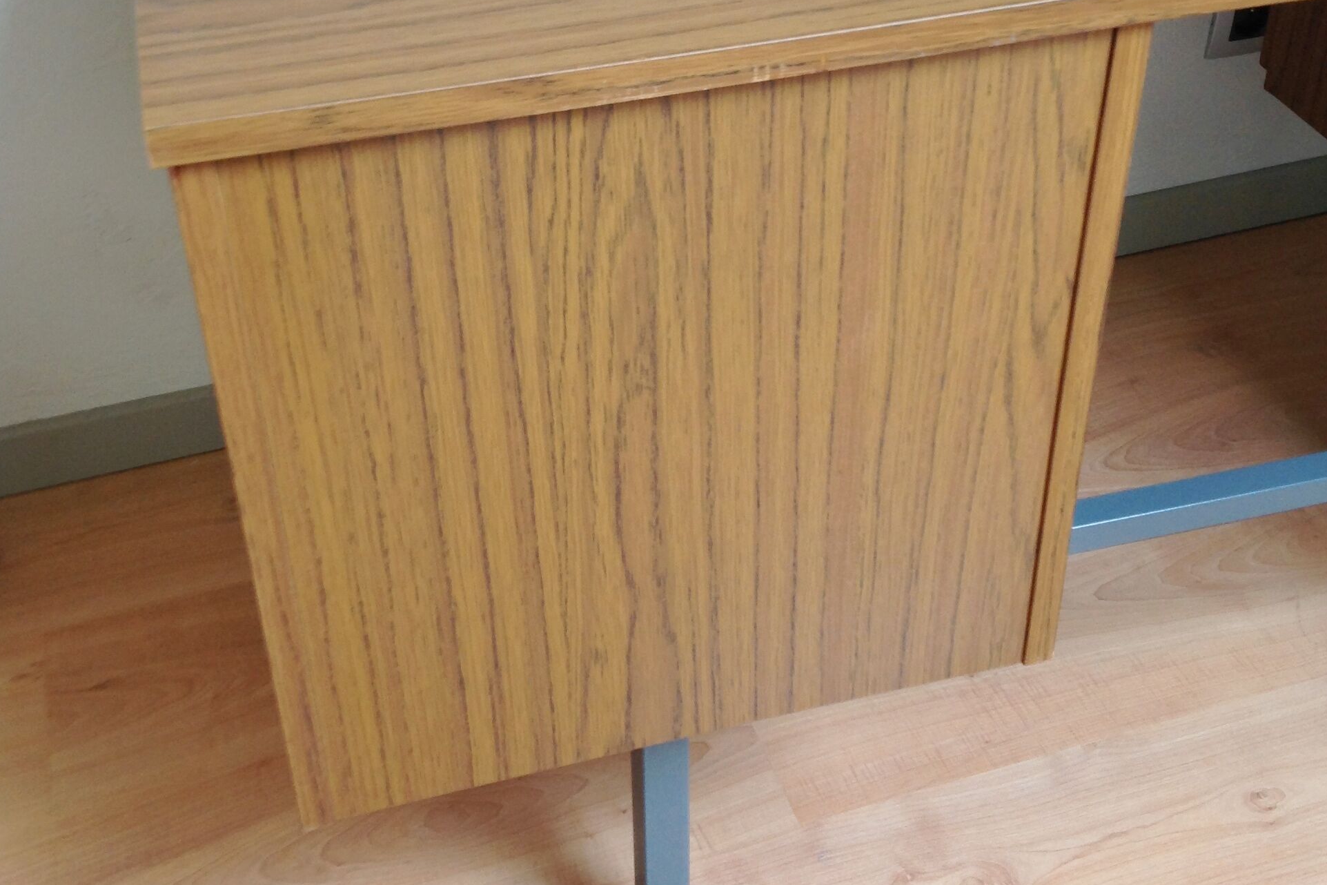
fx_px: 1806
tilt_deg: -35.1
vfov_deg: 27.3
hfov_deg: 40.3
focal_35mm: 49
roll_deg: +1.6
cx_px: 662
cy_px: 280
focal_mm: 4.28
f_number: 2.4
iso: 50
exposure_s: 1/20
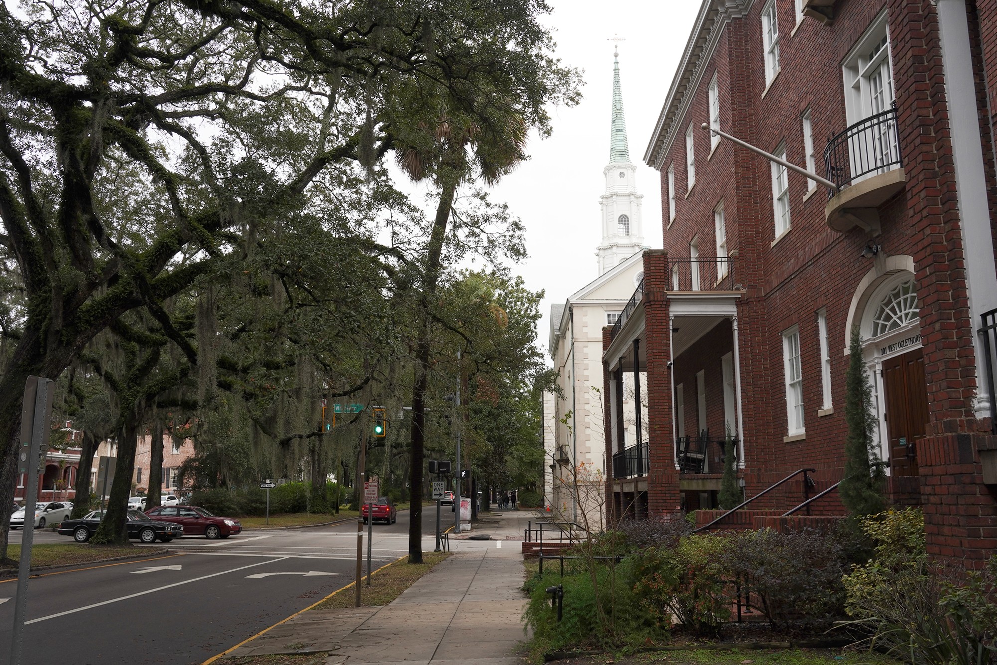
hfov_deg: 60.3
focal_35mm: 31
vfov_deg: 42.3
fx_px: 859
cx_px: 498
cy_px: 332
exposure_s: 1/100
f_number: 16
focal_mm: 31
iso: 400
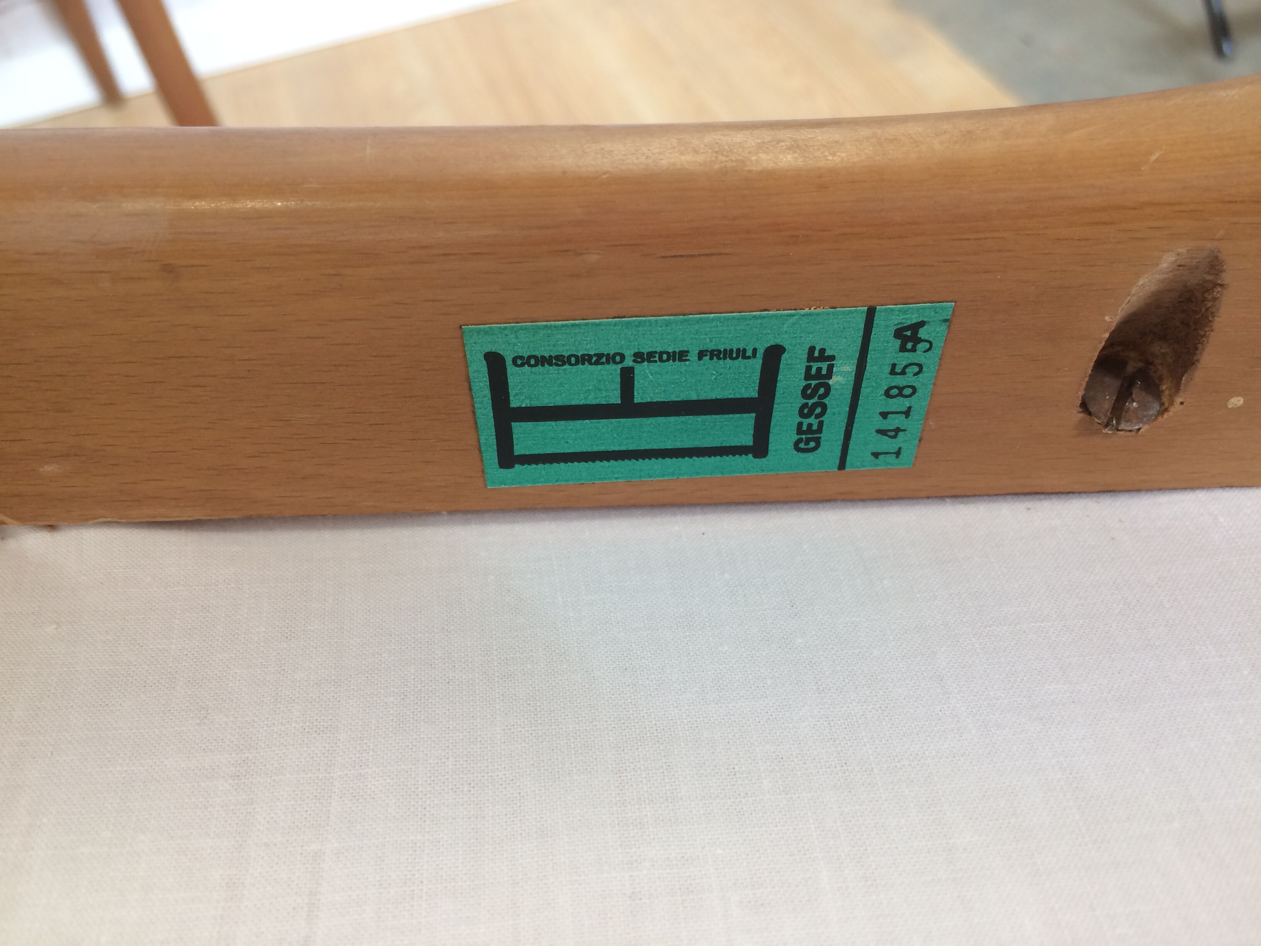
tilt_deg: -49.4
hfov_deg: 61.7
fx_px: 1056
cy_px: 473
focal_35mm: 29
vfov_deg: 48.2
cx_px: 630
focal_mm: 4.15
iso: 40
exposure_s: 1/33
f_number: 2.2
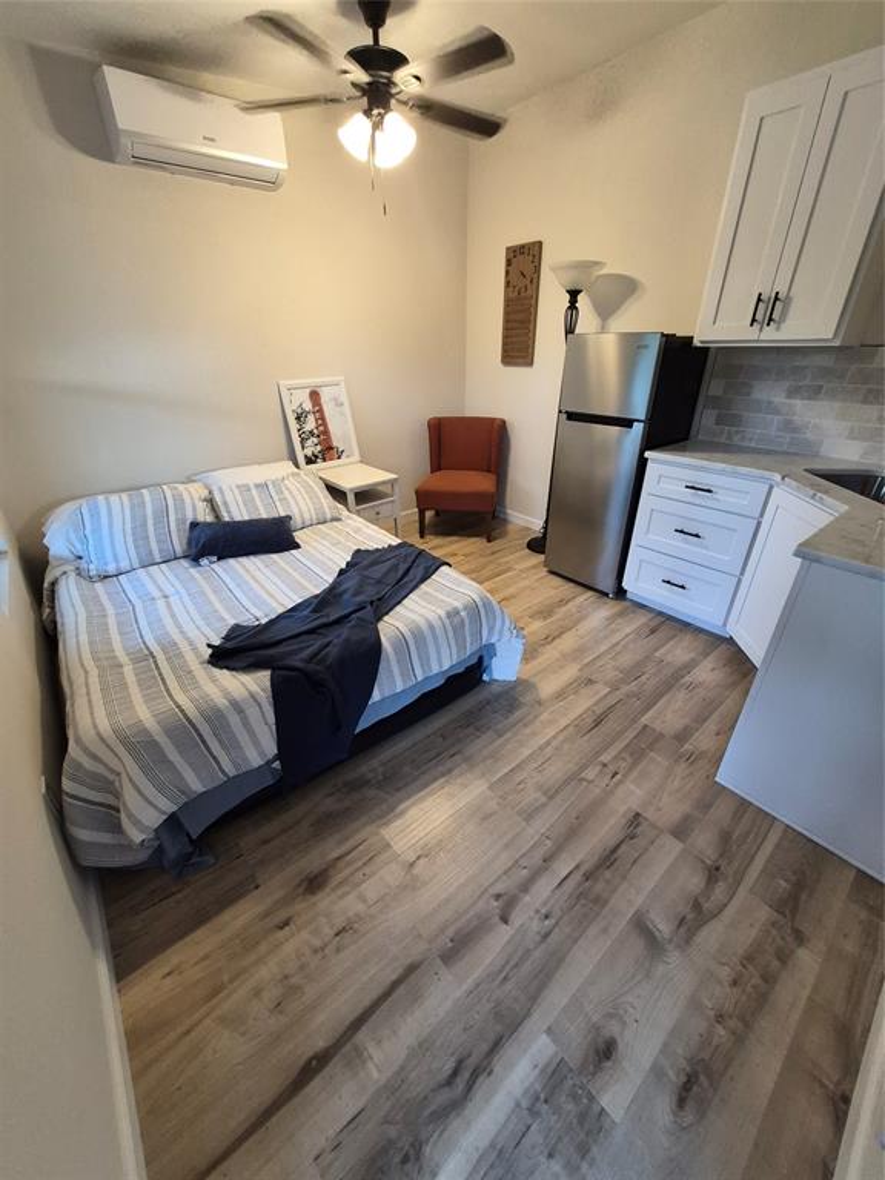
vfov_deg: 106.2
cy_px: 590
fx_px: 443
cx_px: 442
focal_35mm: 13
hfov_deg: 89.9
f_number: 2.2
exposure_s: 1/60
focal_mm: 1.74
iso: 500
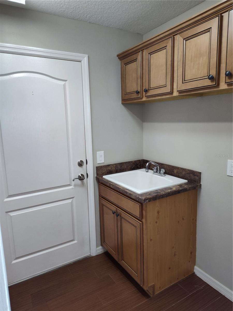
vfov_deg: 73.9
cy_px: 156
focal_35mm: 23
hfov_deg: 58.9
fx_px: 206
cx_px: 116
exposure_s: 1/120
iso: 722
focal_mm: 5.56
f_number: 1.8
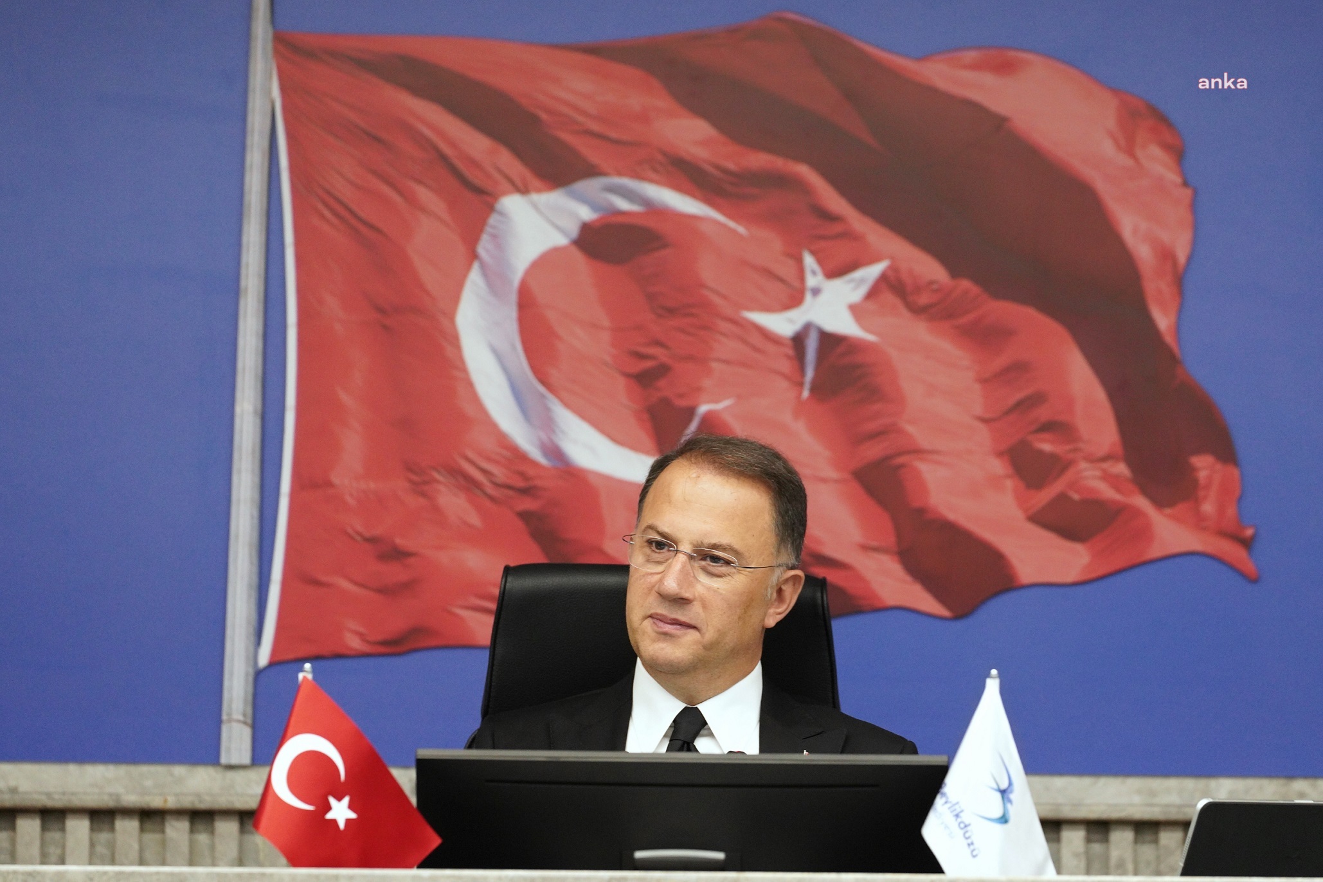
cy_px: 441
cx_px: 662
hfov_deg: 10.3
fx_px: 7349
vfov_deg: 6.9
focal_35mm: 200
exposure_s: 1/250
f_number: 3.5
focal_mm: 200
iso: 2500
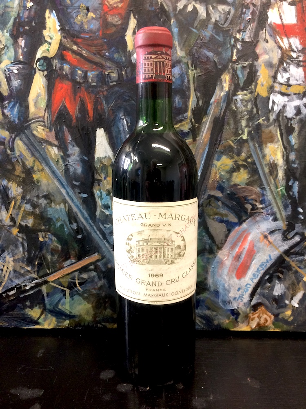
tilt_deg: -11.7
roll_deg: +4.0
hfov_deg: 48.2
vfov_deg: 61.7
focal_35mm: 29
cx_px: 153
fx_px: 342
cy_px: 204
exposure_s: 1/33
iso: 125
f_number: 2.2
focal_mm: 4.15
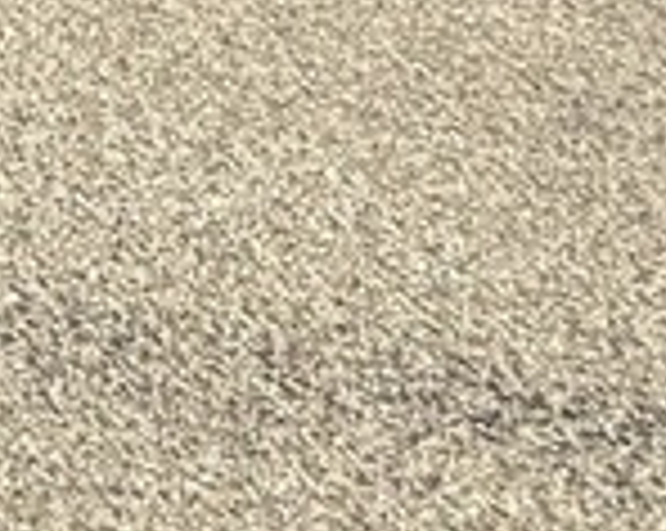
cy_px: -1035
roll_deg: -3.5
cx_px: -778
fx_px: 1969
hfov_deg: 14.7
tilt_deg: -3.2
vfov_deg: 10.8
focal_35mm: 100
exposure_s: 1/393
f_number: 2.2
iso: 50
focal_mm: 2.22
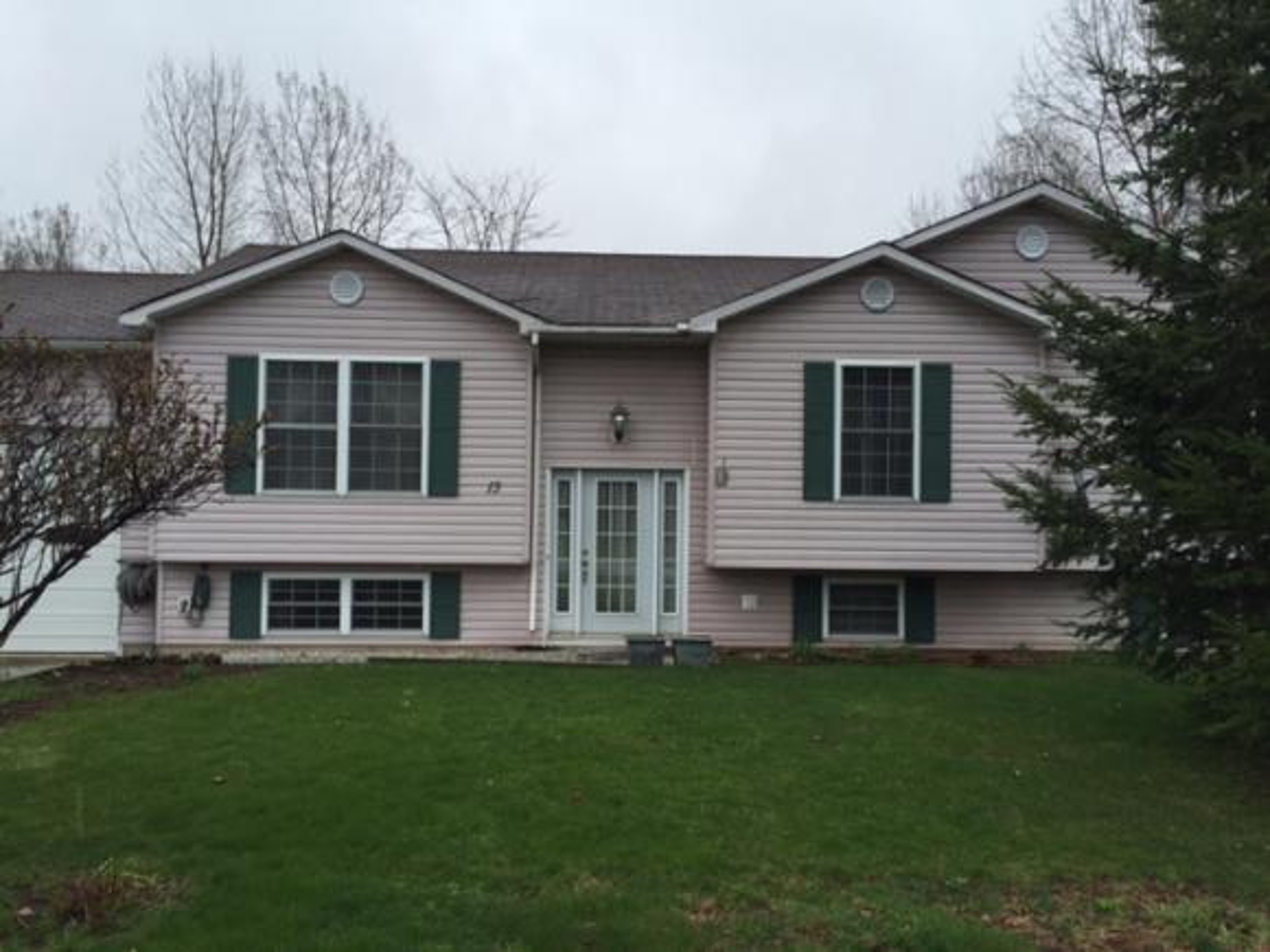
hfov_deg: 61.7
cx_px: 635
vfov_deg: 48.2
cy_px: 476
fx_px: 1064
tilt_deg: +1.8
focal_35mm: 29
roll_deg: -0.6
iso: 32
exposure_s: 1/682
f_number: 2.2
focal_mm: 4.15
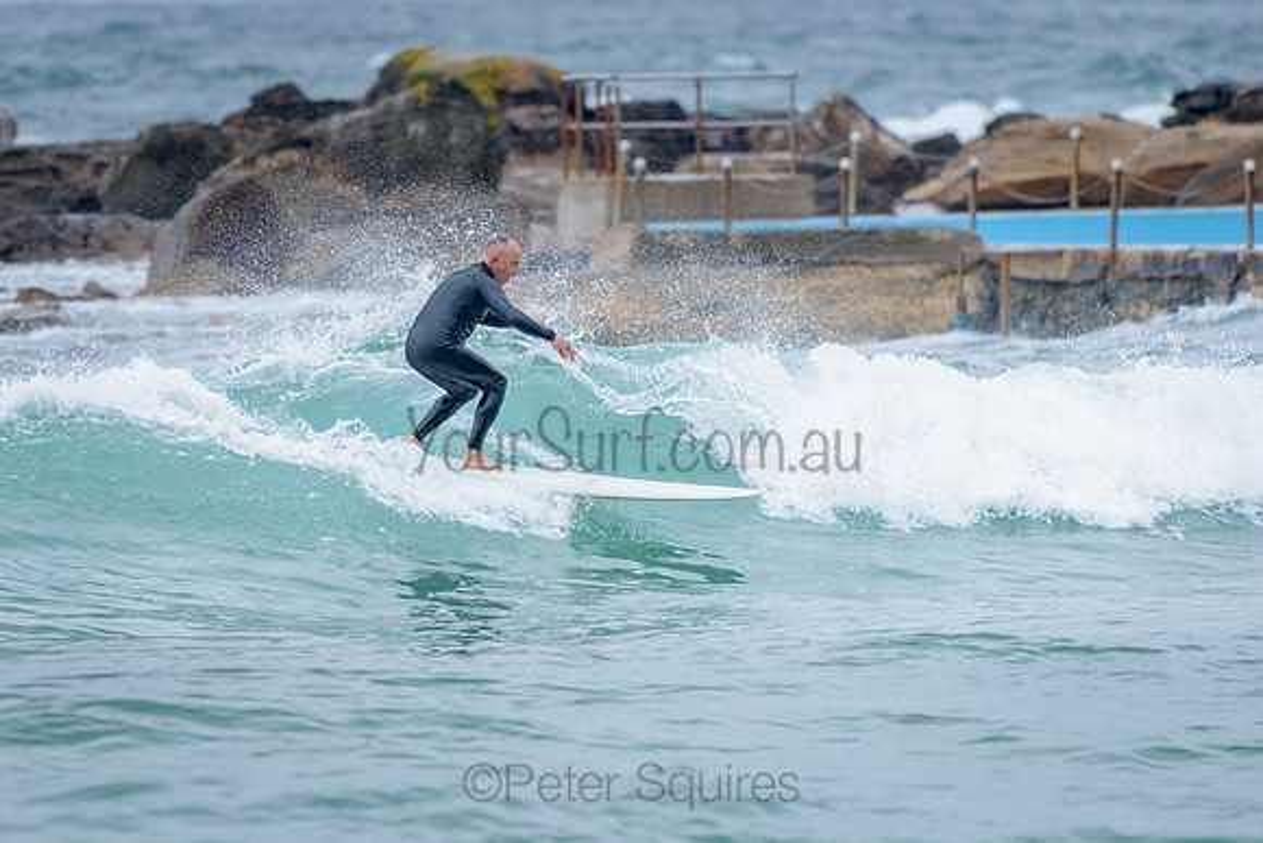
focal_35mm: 613
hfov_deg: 3.4
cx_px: 489
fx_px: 21518
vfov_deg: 2.2
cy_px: 389
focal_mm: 500
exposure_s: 1/800
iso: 560
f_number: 5.6
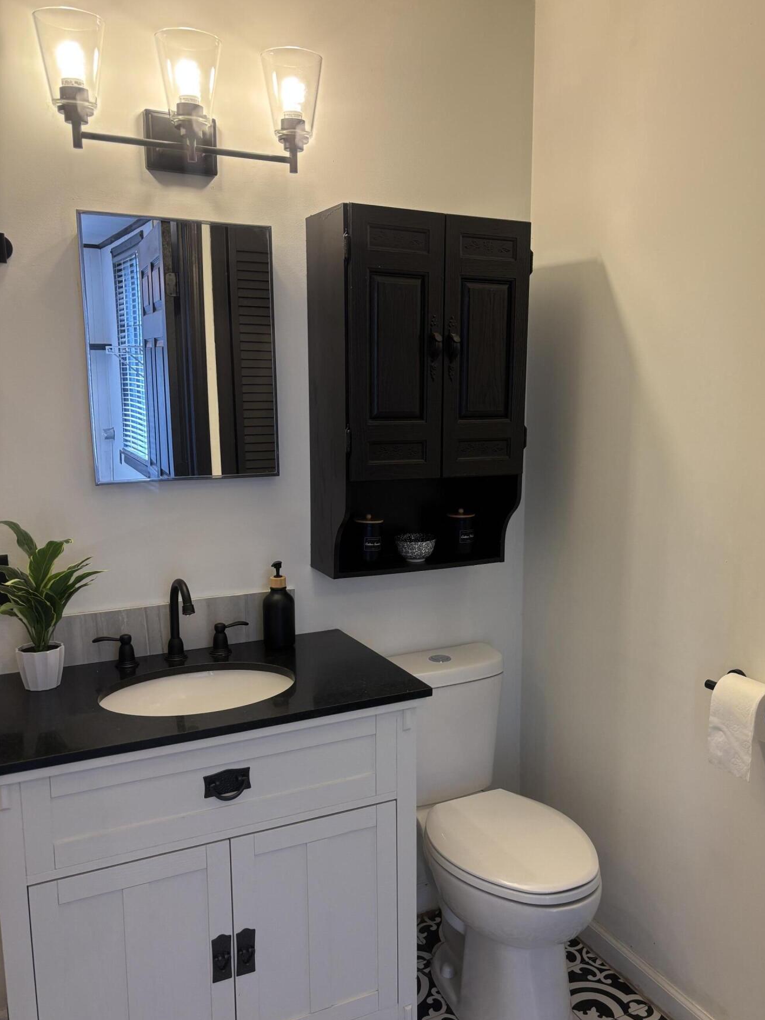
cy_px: 531
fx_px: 884
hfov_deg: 46.7
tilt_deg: -9.1
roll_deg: -0.6
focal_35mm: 30
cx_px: 440
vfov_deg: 59.9
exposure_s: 1/60
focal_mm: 5.96
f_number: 1.6
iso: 100
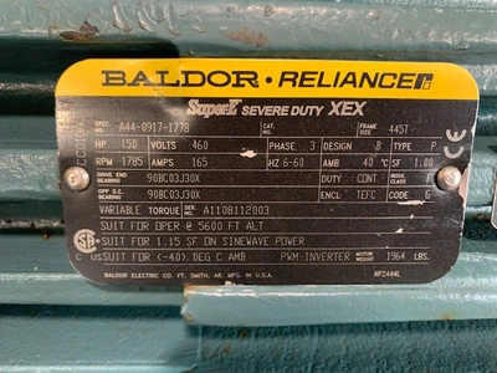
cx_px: 248
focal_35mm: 26
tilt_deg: -57.9
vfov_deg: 53.1
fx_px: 373
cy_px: 186
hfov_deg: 67.3
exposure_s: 1/60
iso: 250
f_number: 1.8
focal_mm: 4.25
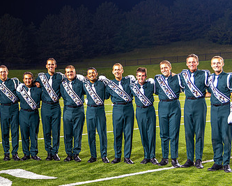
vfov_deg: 22.1
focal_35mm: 69
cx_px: 46
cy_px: 117
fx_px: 474
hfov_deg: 27.0
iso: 1000
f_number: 5
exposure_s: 1/13
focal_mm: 35
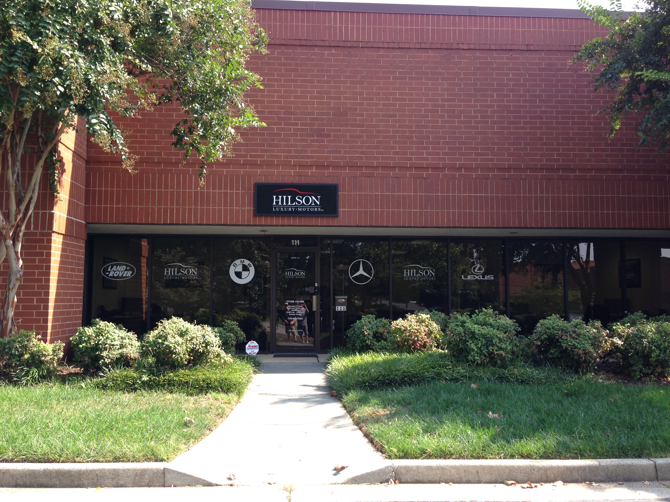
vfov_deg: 42.9
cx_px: 335
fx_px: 639
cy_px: 251
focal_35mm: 33
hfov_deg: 55.4
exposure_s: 1/232
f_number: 2.4
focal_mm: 4.13
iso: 50
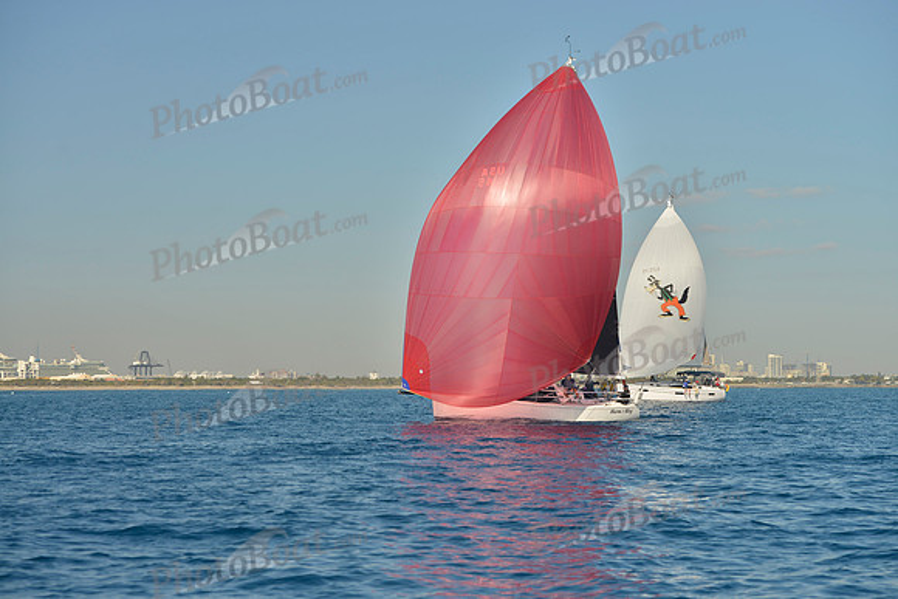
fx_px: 2046
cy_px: 300
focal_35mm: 82
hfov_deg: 24.8
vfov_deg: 16.7
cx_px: 449
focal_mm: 82
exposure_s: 1/800
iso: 200
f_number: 6.3
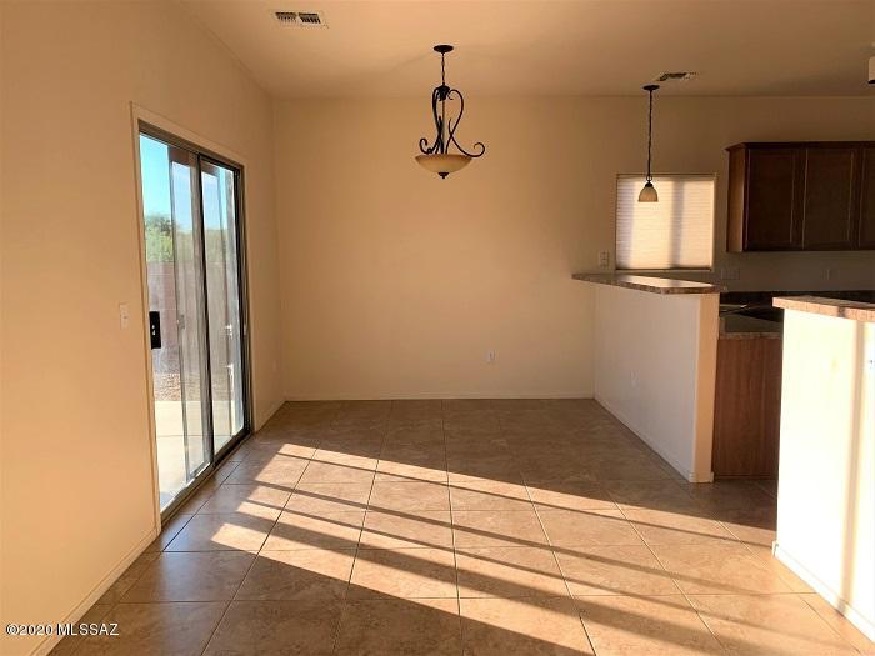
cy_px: 328
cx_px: 438
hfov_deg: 67.3
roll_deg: +0.5
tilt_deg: -5.4
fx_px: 657
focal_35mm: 26
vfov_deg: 53.1
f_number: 1.8
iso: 25
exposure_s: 1/122
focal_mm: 4.25
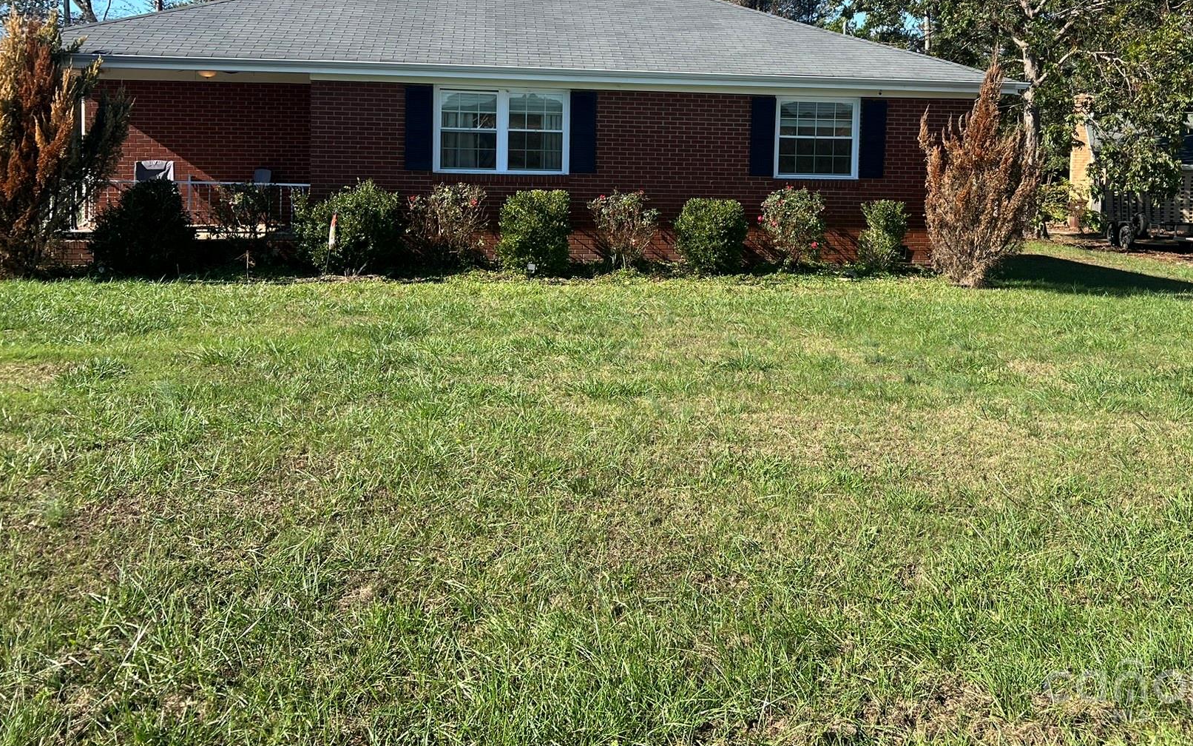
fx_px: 1138
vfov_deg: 35.4
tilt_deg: -2.3
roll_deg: -1.2
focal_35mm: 35
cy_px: 183
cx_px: 705
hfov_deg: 55.0
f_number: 1.5
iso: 50
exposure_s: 1/1808
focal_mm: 5.7
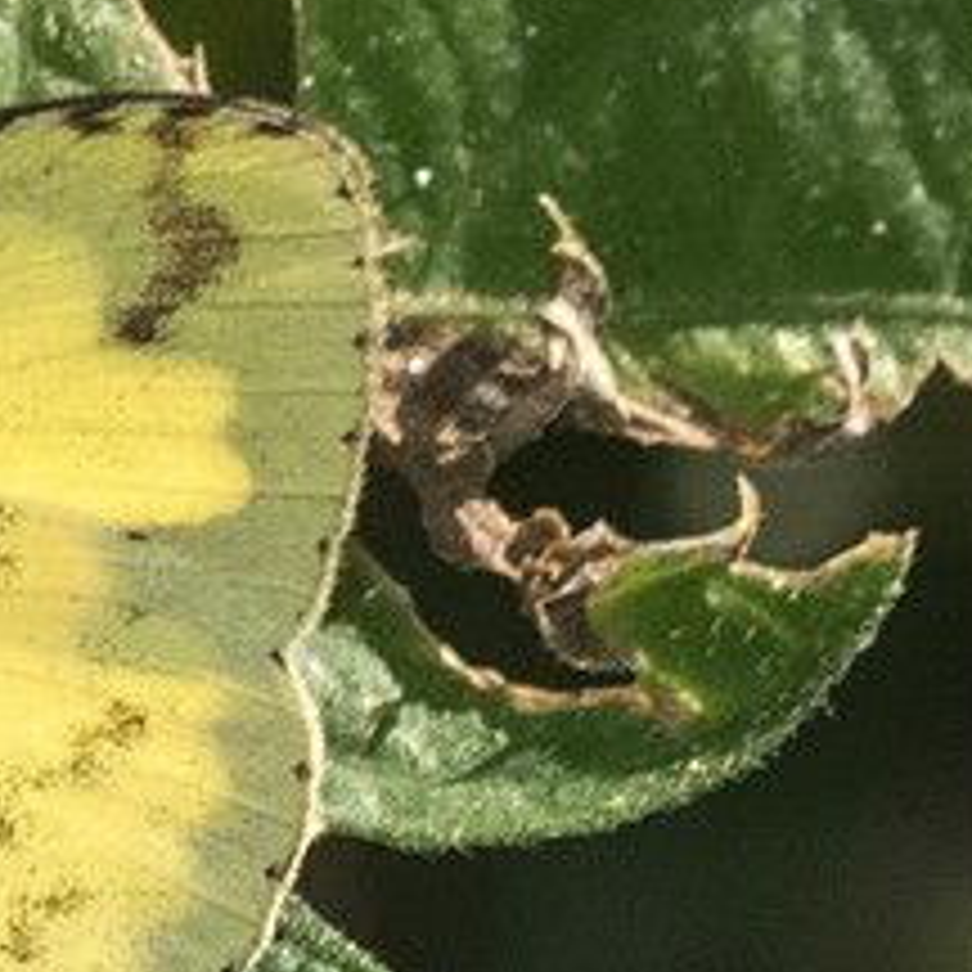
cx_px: -108
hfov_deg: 1.1
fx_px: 49400
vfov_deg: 1.1
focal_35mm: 1555
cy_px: 784
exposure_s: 1/250
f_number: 16
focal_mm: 150
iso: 1000
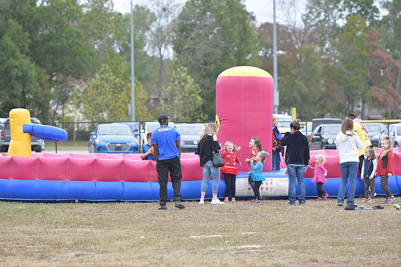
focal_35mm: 210
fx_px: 2340
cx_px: 200
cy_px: 134
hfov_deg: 9.8
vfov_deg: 6.5
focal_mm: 140
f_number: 2.8
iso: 200
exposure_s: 1/640
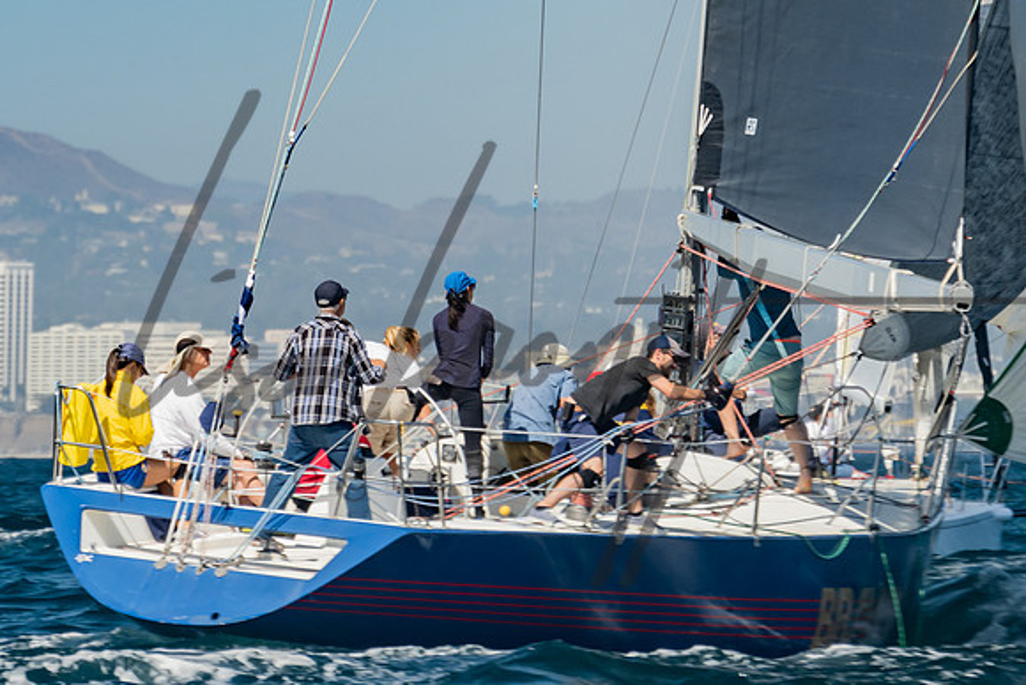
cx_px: 489
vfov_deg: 4.5
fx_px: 8703
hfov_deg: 6.7
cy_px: 74
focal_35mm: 305
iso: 160
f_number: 6.3
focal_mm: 125
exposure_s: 1/320
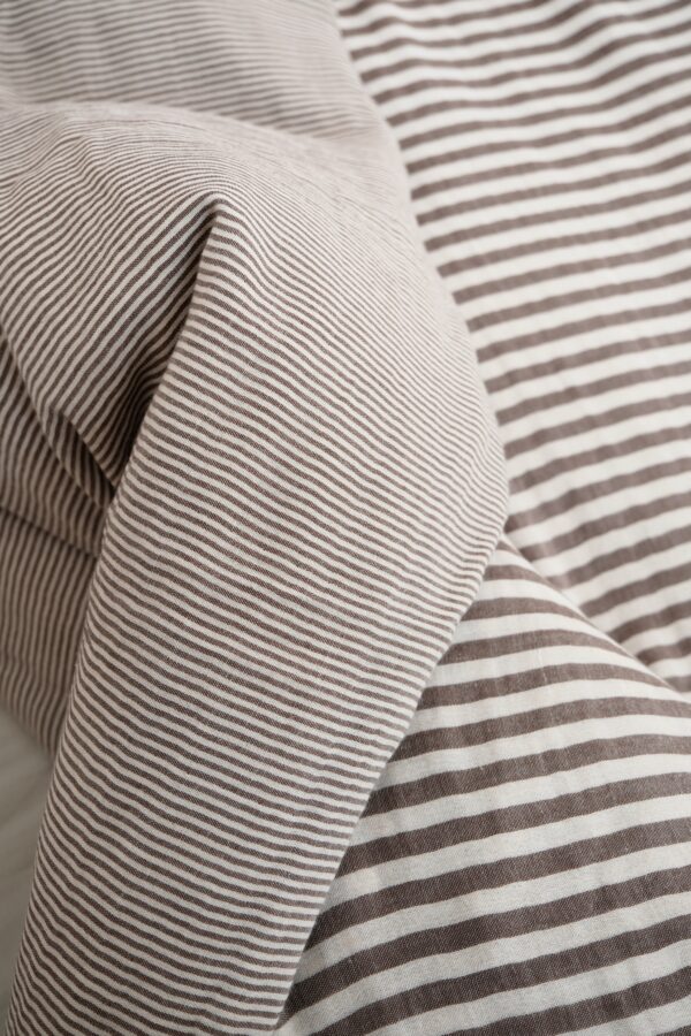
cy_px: 518
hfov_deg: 25.5
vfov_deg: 37.5
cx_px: 346
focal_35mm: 53
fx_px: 1526
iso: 1600
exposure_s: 1/52
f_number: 4
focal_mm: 35
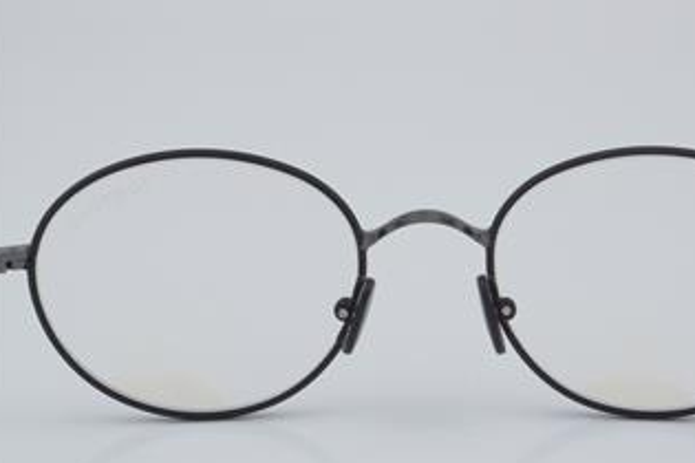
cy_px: 276
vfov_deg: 13.1
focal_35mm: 105
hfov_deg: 19.5
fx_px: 2020
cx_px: 428
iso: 100
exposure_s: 1/4
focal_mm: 55
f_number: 32
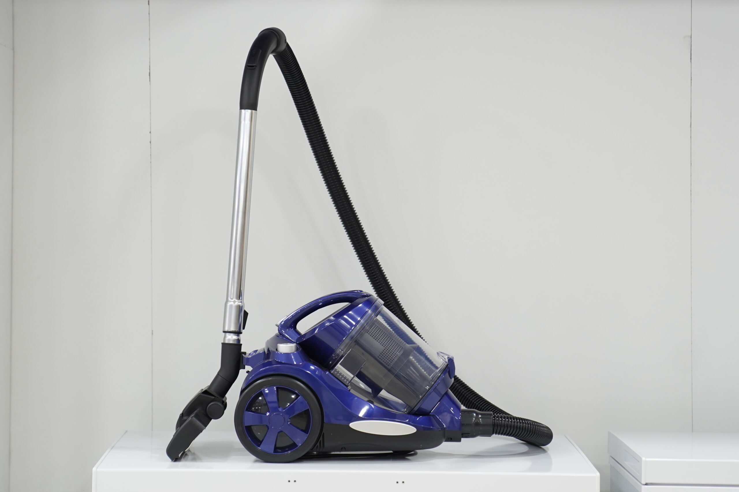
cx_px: 370
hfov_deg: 19.5
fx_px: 2155
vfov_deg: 13.0
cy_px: 246
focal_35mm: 105
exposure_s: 1/200
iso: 640
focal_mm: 70
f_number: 2.8
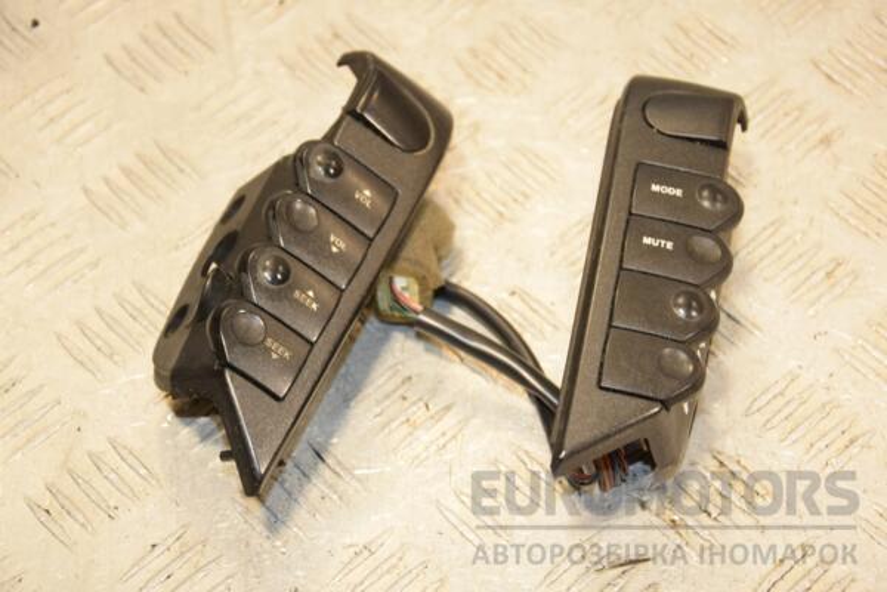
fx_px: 2143
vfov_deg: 15.7
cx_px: 444
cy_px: 296
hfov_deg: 23.4
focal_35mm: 87
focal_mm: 58
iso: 800
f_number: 5.6
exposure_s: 1/200
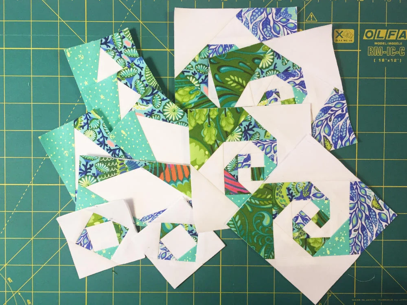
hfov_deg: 61.7
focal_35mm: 29
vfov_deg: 48.2
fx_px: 341
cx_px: 204
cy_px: 152
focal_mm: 4.2
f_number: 2.2
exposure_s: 1/33
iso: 64
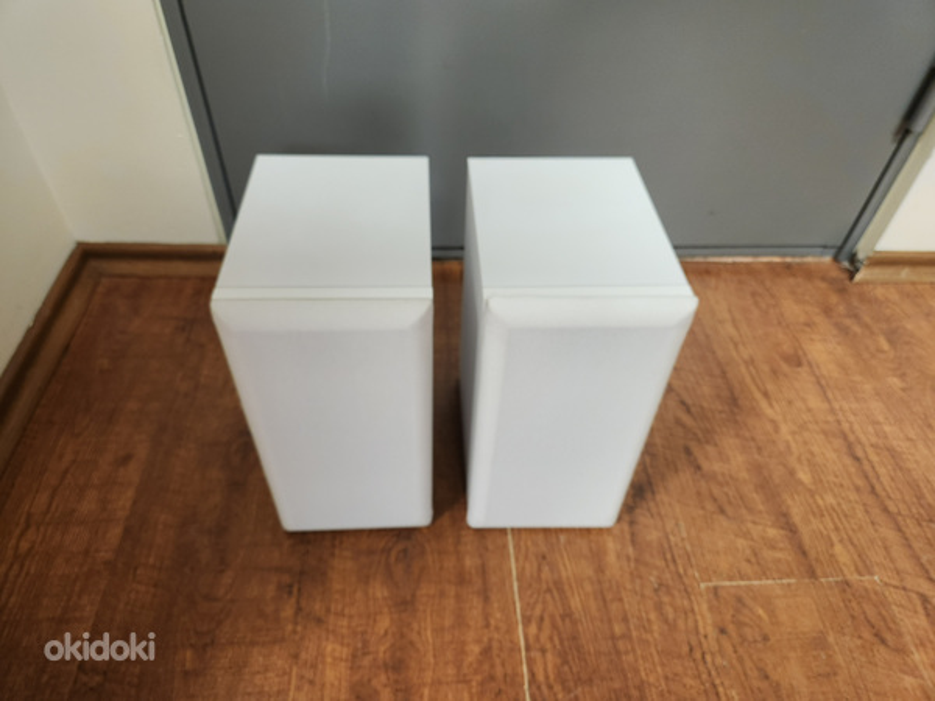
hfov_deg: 73.9
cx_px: 468
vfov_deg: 58.9
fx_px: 621
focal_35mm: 23
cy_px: 350
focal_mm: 5.4
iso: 250
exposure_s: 1/50
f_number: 1.8
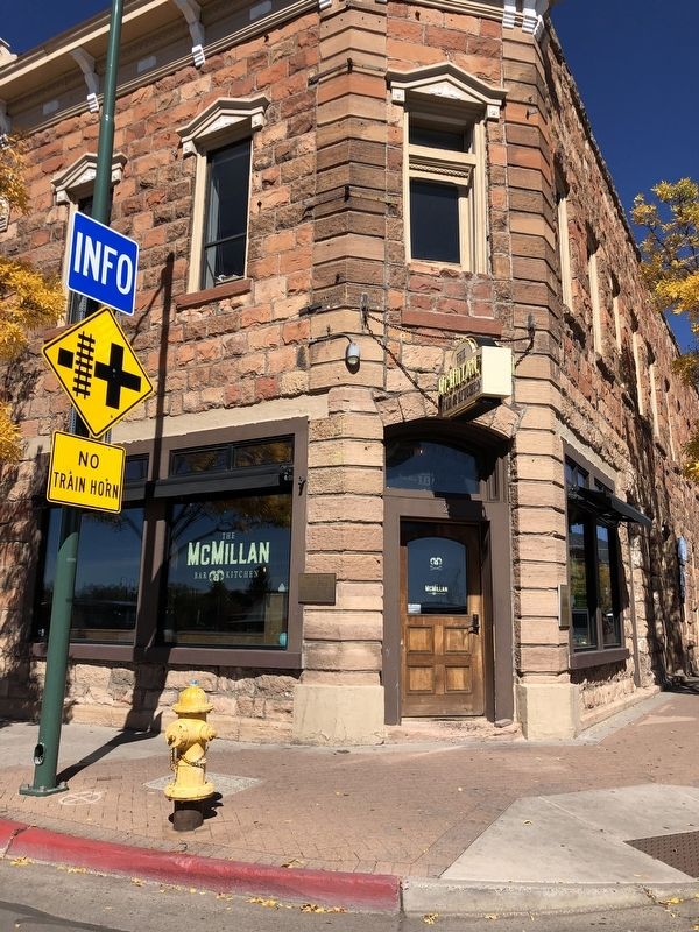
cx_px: 350
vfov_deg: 63.4
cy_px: 466
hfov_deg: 49.7
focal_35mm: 28
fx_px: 754
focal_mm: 4
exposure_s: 1/2315
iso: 20
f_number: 1.8
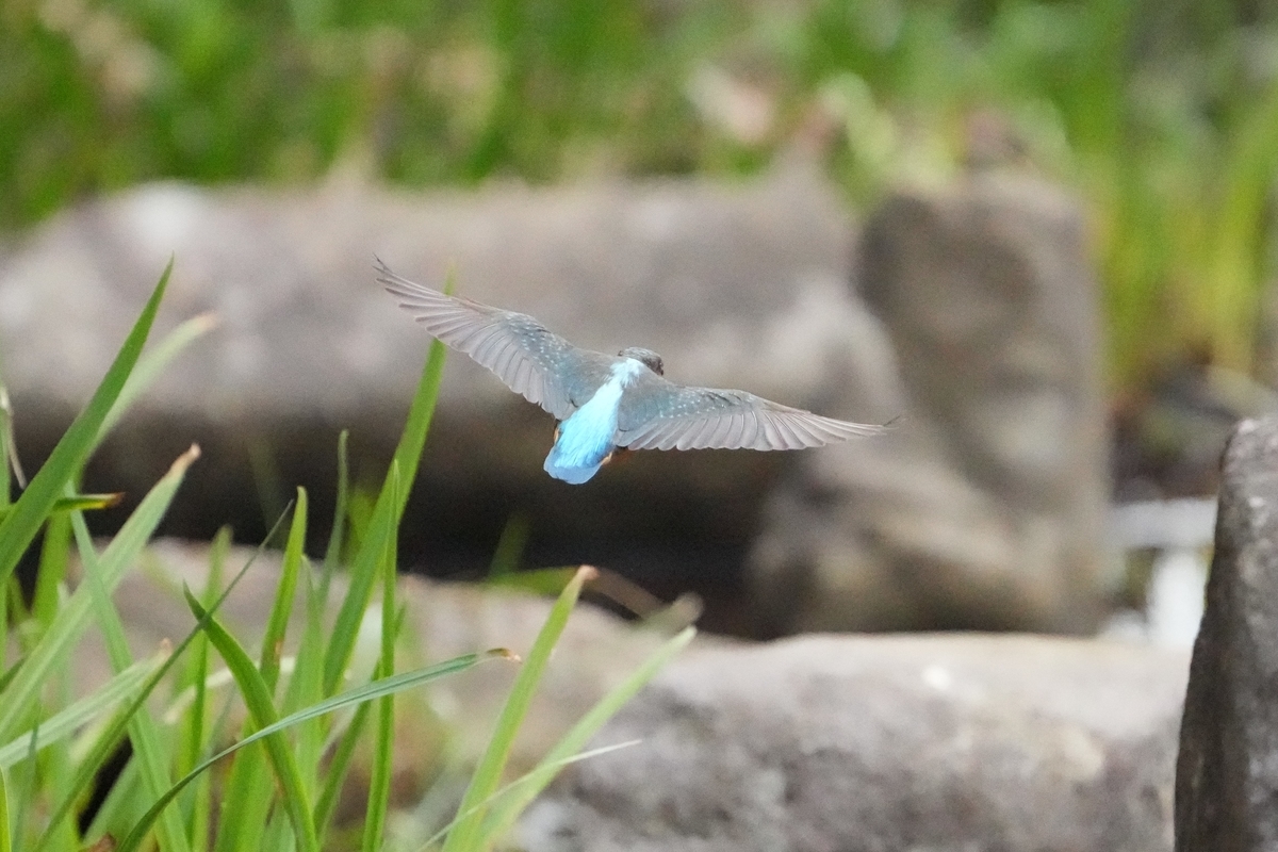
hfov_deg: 3.4
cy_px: 426
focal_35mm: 600
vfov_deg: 2.3
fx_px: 21298
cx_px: 639
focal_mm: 600
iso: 25600
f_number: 6.3
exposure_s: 1/6400
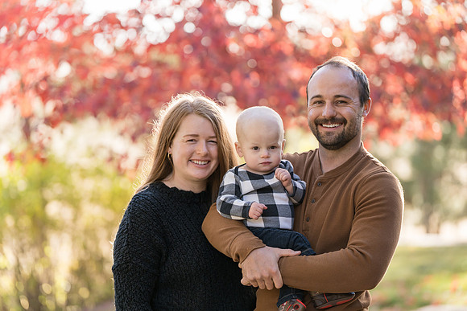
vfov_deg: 11.0
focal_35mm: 125
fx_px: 1622
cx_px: 234
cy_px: 156
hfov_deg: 16.4
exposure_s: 1/640
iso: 640
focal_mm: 125
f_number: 2.8
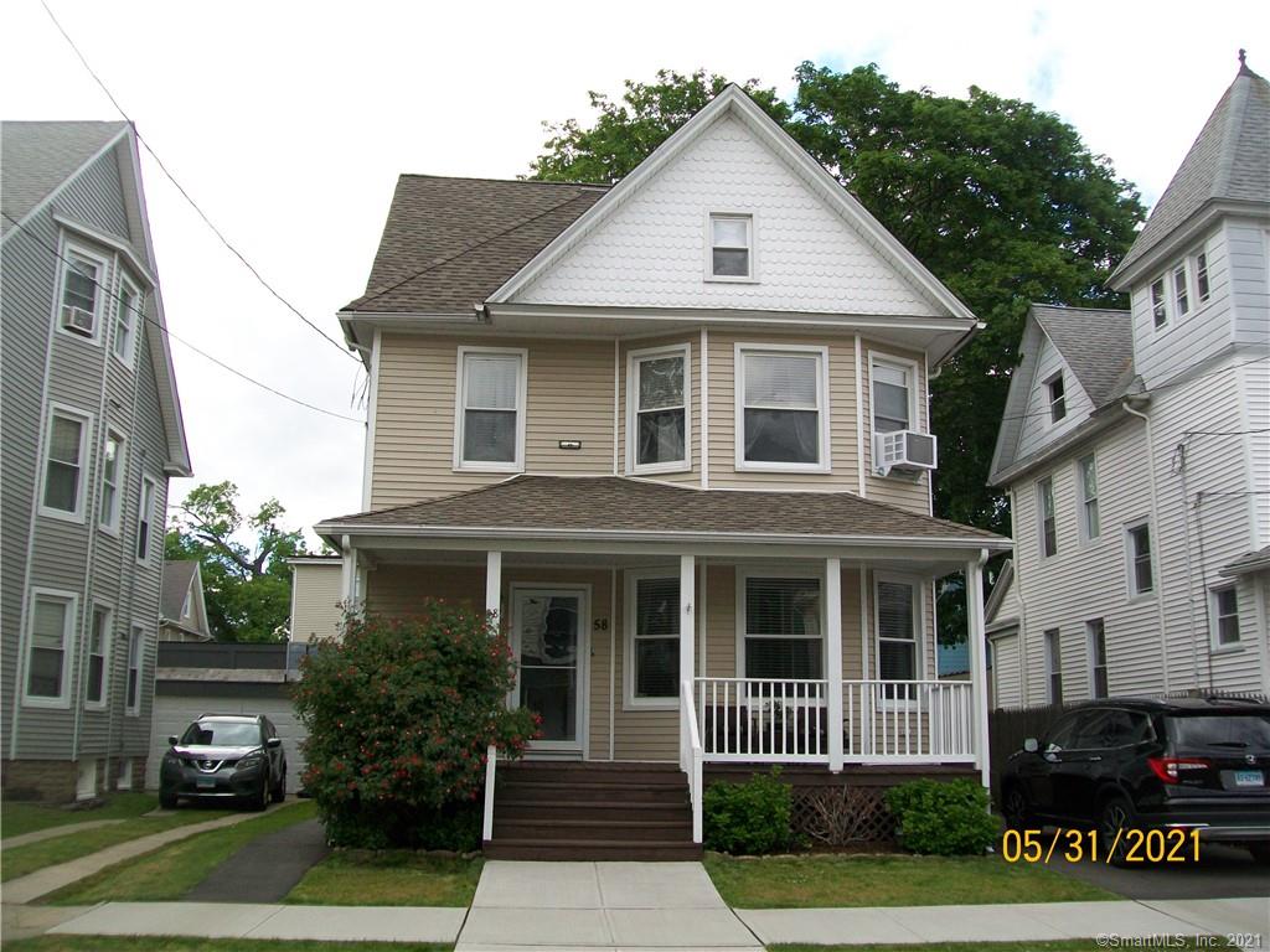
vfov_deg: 39.7
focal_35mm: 36
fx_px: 1321
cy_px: 476
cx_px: 635
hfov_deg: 51.4
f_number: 2.7
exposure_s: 1/400
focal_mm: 6
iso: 64
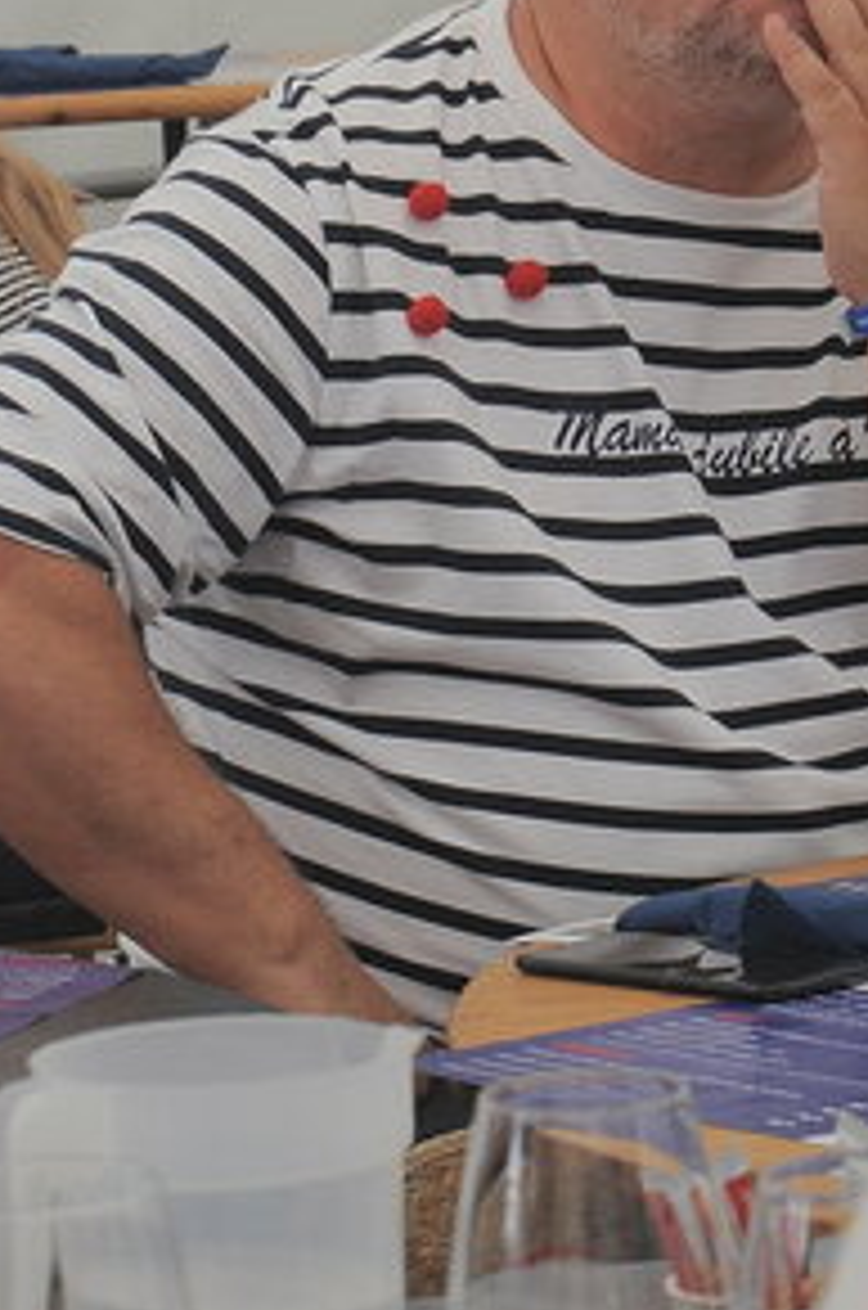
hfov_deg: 5.8
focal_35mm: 237
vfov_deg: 8.7
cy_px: 603
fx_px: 8602
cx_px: 681
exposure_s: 1/200
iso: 200
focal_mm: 50
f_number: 7.1
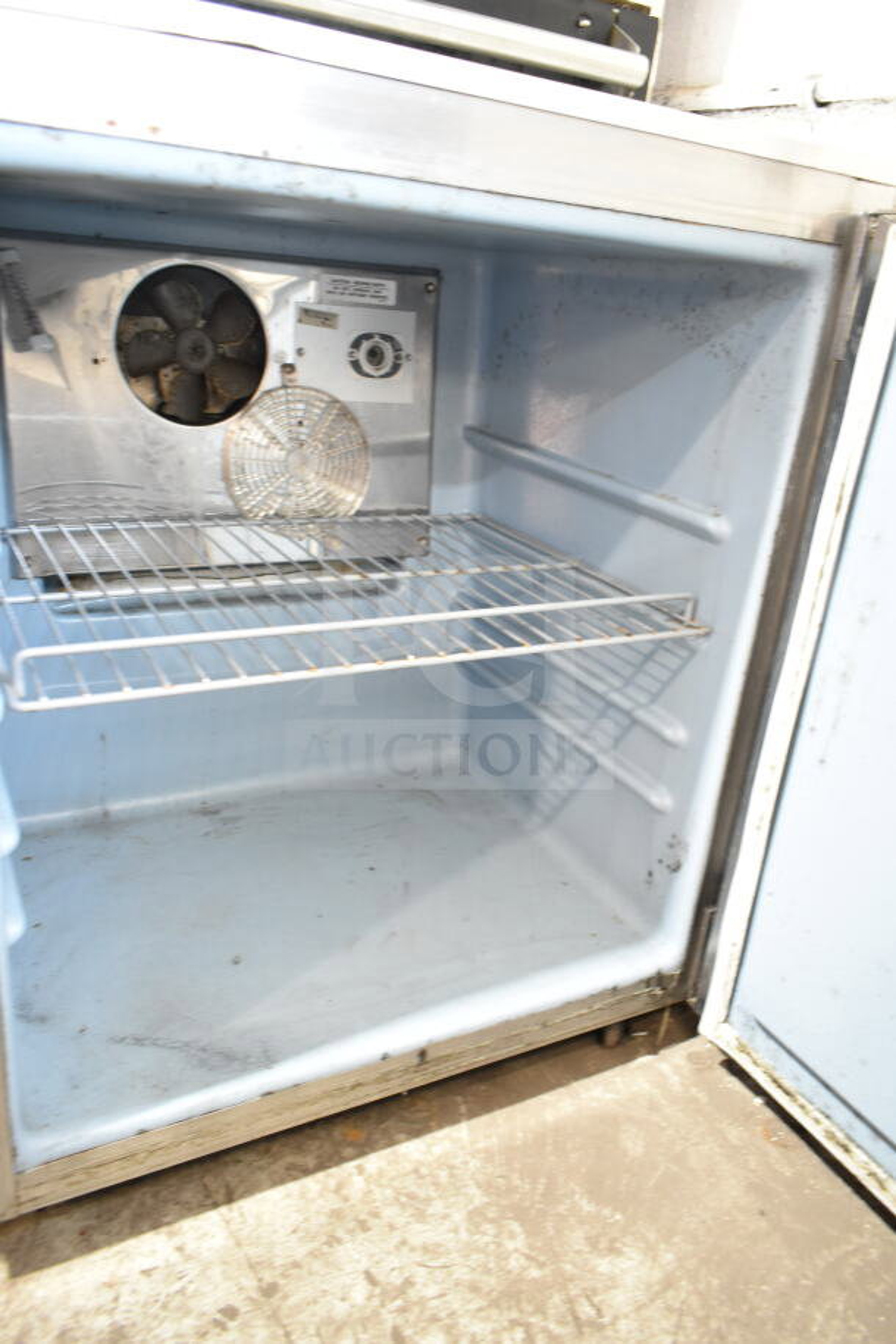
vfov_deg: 67.4
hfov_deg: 48.0
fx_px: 1007
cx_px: 448
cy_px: 672
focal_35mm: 27
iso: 1600
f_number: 3.5
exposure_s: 1/30
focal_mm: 18
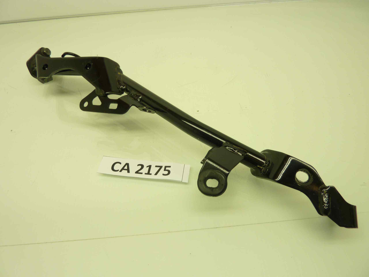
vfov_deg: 54.9
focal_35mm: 25
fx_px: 266
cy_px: 138
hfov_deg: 69.4
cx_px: 184
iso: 80
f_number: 3.3
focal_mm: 4.1
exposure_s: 1/30
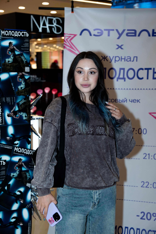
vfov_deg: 31.2
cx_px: 78
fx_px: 419
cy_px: 117
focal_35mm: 64
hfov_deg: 21.1
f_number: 3.5
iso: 400
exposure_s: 1/320
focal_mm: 43
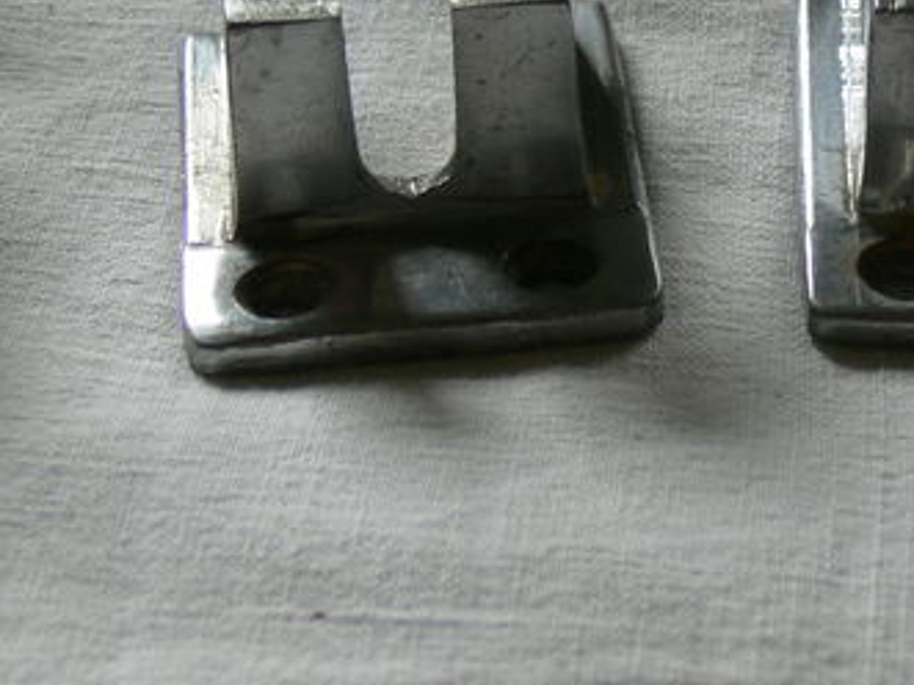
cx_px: 696
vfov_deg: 10.6
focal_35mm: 139
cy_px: 105
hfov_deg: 14.1
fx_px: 3669
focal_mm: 9.3
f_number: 3.2
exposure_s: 1/40
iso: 80
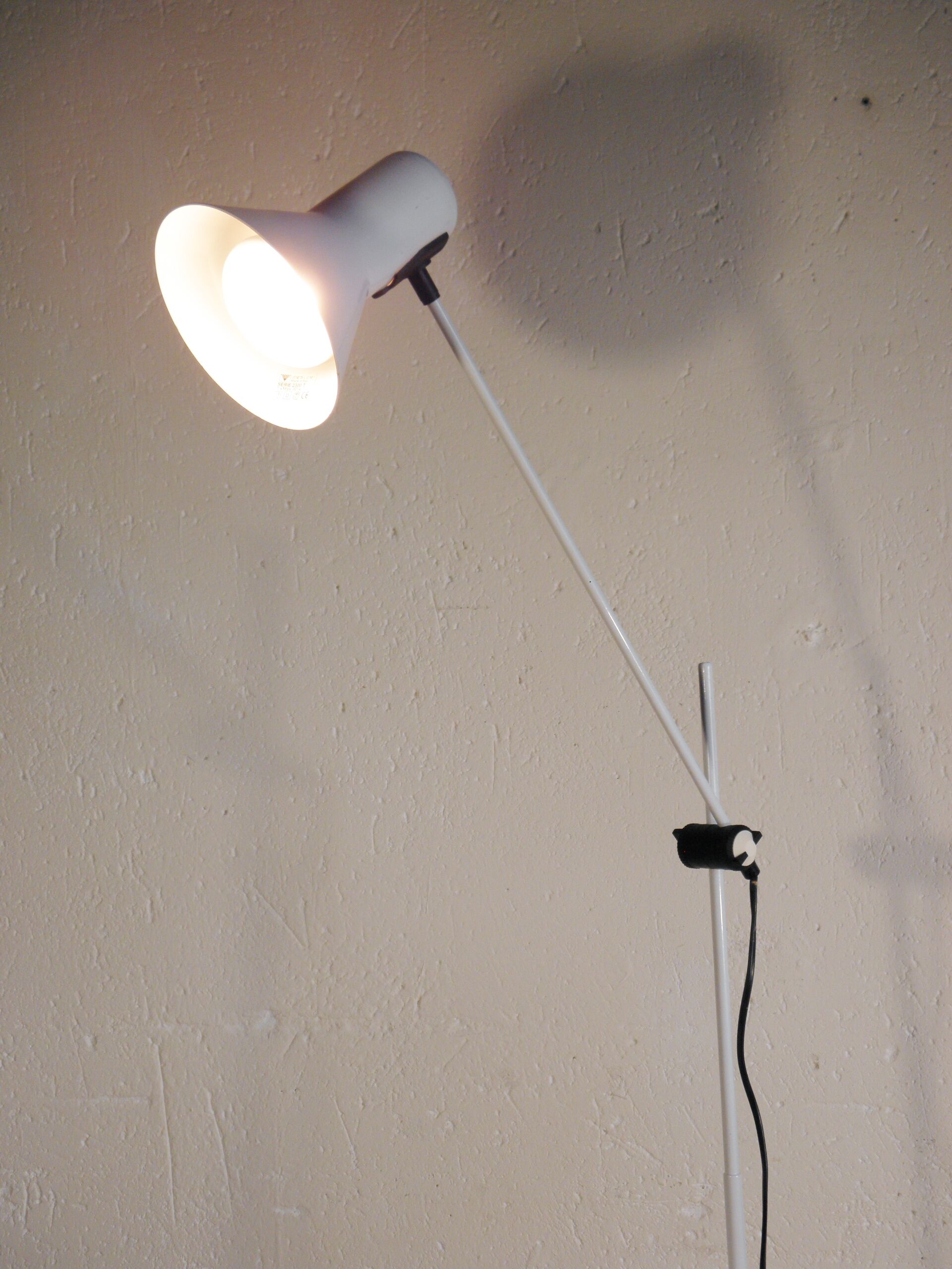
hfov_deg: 32.9
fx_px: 1613
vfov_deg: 42.9
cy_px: 634
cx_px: 476
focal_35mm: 44
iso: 100
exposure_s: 1/50
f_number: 3.9
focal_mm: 7.9
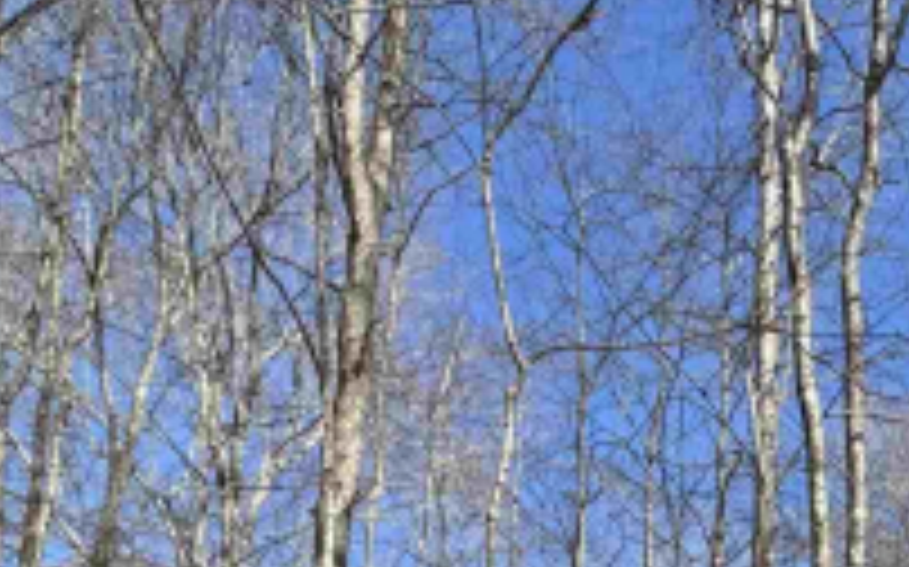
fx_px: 1213
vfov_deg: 18.3
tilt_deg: +5.7
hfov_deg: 34.7
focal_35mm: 49
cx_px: 1028
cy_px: 1116
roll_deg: -1.8
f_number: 2.2
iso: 50
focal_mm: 2.22
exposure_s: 1/956
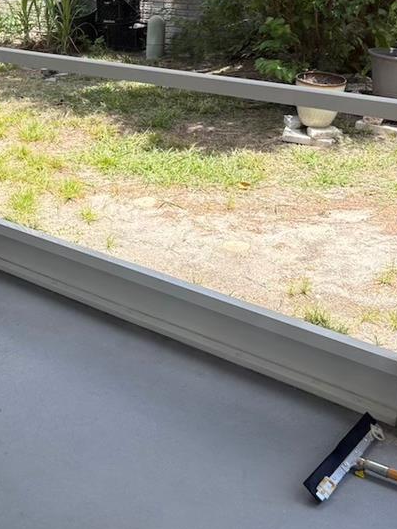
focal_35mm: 59
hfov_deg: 23.9
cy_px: 142
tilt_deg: -14.2
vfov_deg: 32.2
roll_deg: +2.6
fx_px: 902
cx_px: 13
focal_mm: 5.96
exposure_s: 1/465
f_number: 1.6
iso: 50
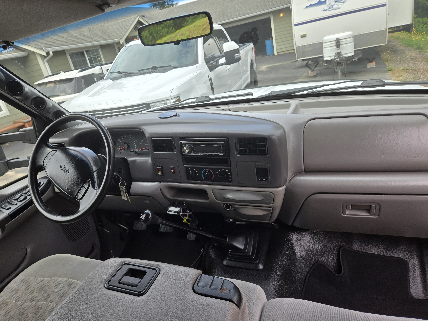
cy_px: 158
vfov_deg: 56.8
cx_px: 210
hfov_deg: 71.6
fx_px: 297
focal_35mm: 24
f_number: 1.8
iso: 25
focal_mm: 5.4
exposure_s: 1/435
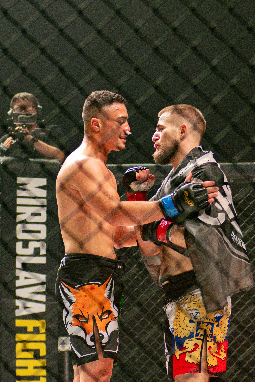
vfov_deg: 14.3
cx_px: 132
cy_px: 162
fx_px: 1524
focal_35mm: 143
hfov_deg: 9.6
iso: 2000
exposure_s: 1/640
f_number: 4
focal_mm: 80
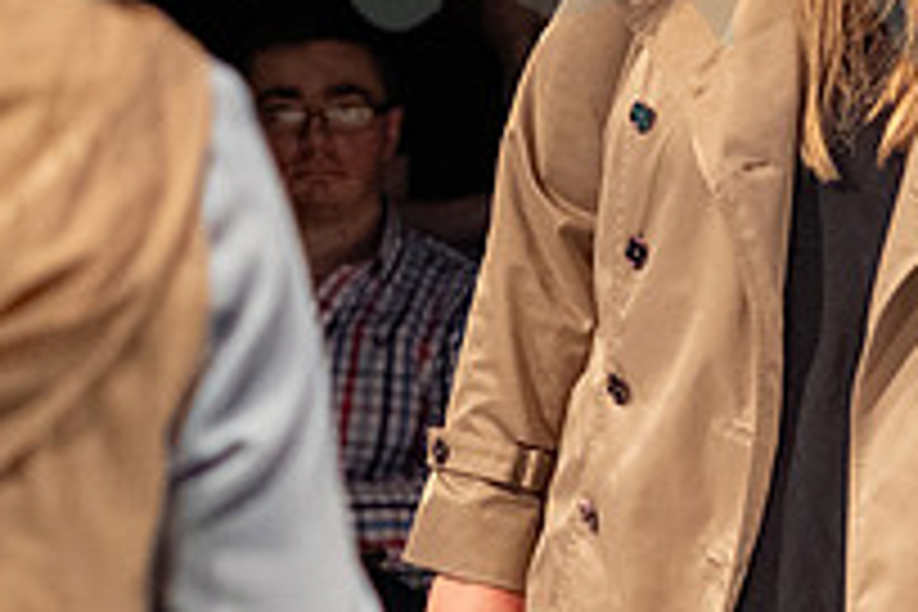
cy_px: 236
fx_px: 5992
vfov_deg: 5.8
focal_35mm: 235
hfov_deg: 8.7
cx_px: 748
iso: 1600
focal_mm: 35
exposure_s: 1/250
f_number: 2.2
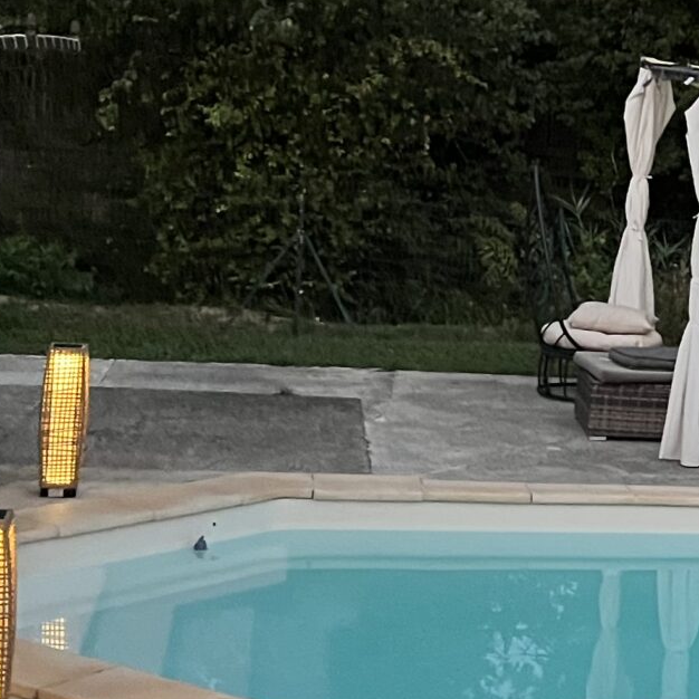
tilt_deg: -5.9
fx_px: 2147
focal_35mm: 94
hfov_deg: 17.3
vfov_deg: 18.5
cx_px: 930
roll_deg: -3.9
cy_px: 281
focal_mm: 5.1
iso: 1000
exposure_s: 1/30
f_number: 1.6
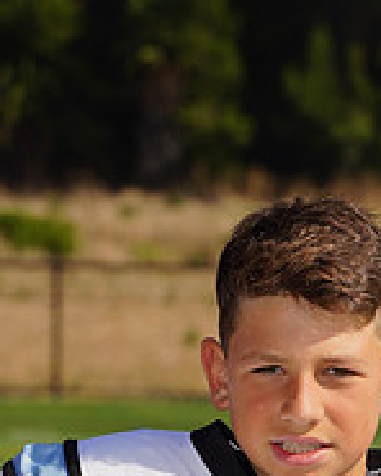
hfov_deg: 2.6
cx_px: 224
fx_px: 8302
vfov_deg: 3.3
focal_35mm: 589
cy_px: 713
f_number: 13
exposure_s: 1/250
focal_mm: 200
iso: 100
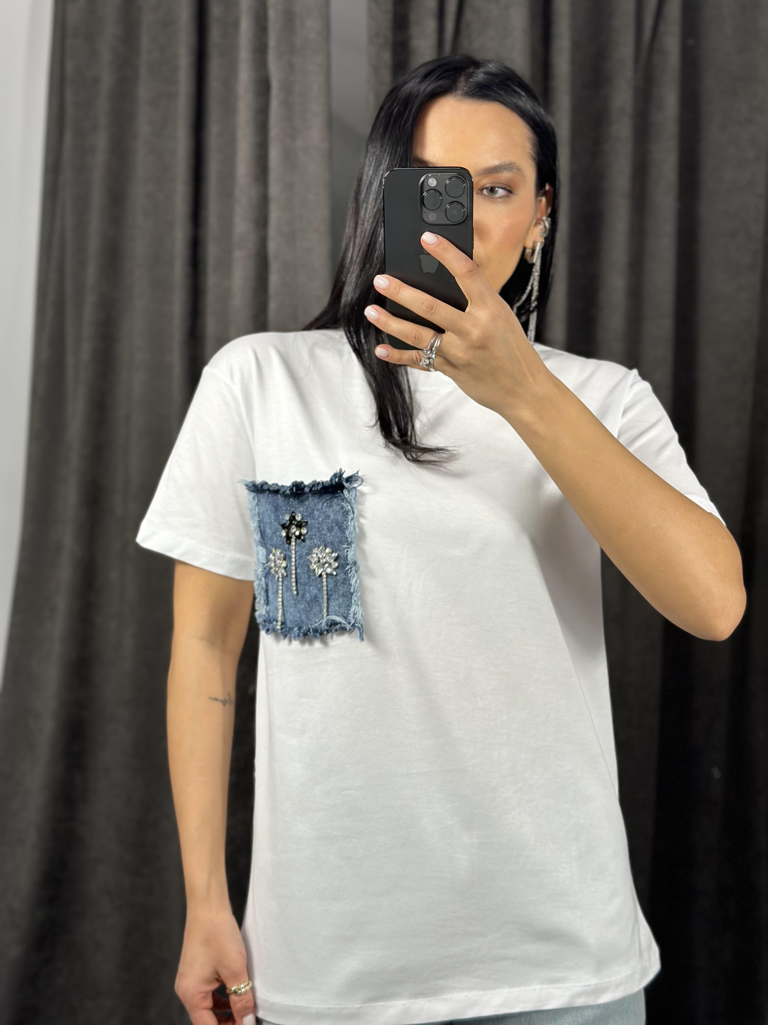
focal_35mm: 48
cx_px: 384
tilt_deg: -25.5
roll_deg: +0.1
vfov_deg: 39.7
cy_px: 512
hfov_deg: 30.3
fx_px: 1420
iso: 64
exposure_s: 1/100
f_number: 1.78
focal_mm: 6.86
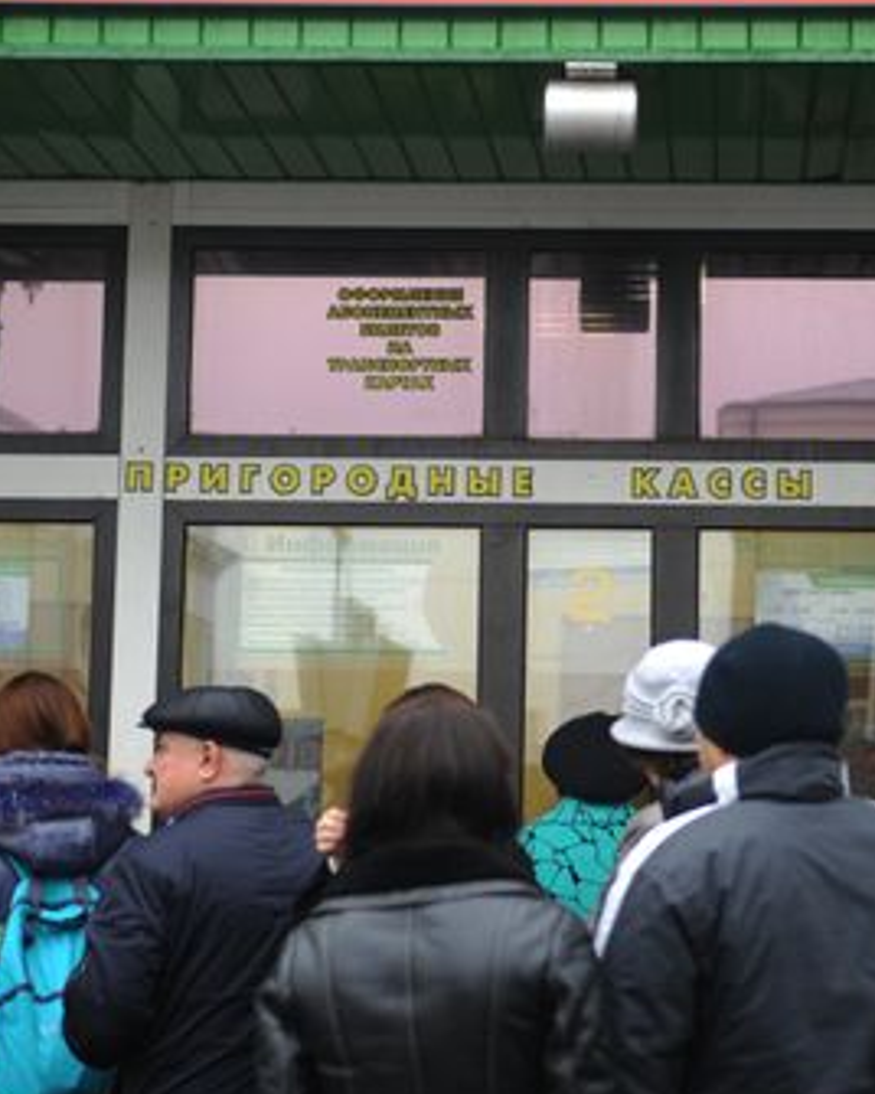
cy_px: 464
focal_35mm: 94
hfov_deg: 16.3
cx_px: 581
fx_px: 3043
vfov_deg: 20.4
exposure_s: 1/60
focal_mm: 48
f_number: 2.8
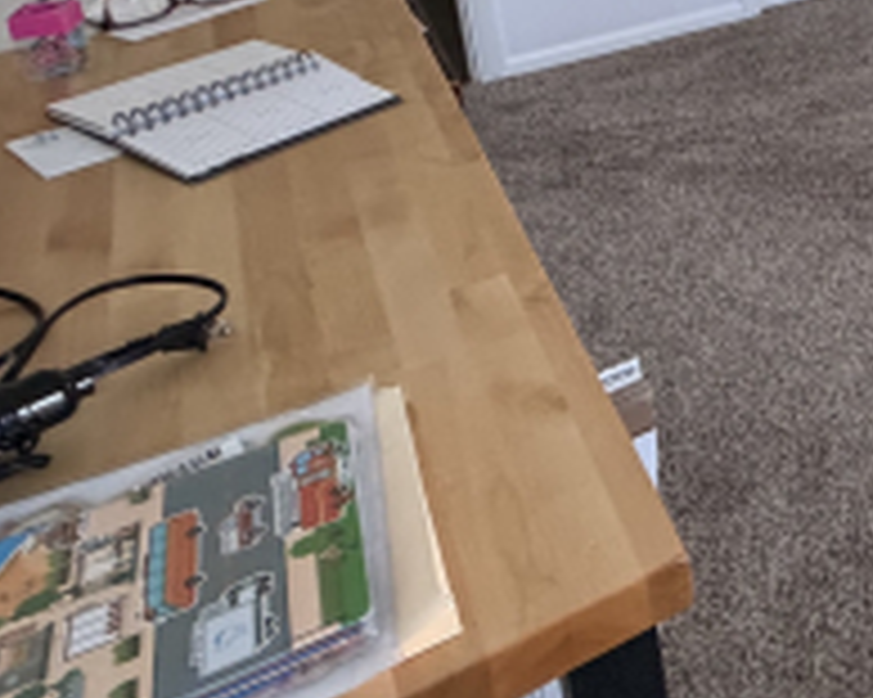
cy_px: -117
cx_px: 1249
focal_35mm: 47
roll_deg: -1.9
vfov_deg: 28.4
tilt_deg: -15.9
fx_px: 1214
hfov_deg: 28.6
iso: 320
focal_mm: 2.22
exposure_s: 1/110
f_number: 2.2
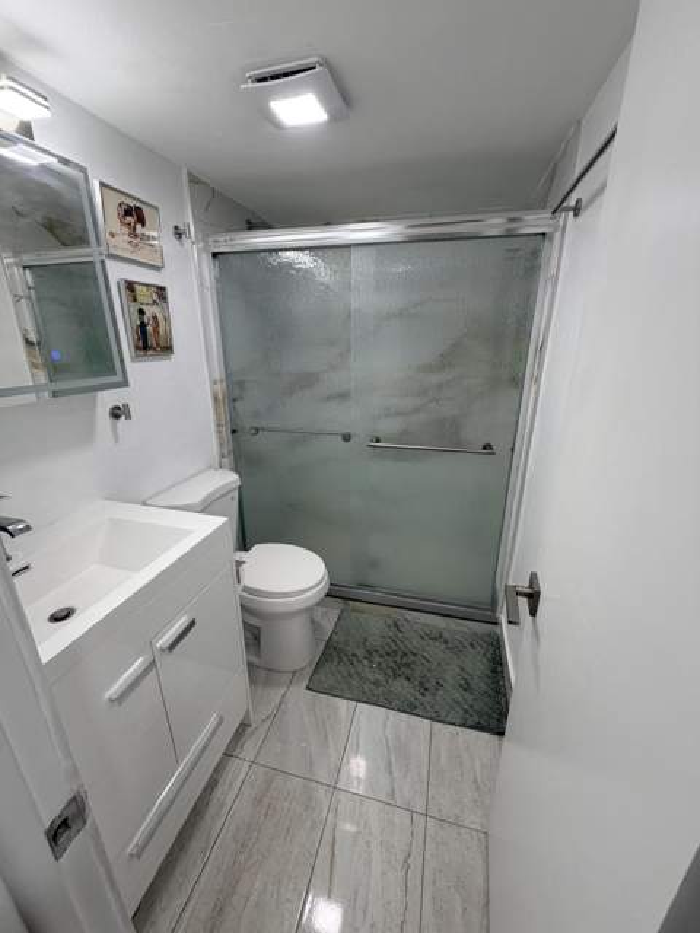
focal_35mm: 14
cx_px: 350
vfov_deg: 102.1
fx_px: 377
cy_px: 466
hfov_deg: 85.7
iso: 100
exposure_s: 1/120
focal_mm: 2.22
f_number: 2.2
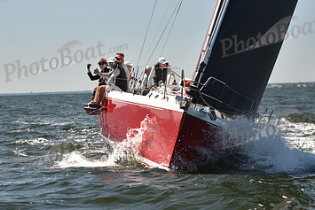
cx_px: 175
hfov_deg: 13.2
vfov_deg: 8.9
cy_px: 93
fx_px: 1357
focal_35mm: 155
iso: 250
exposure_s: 1/1600
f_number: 2.8
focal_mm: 95
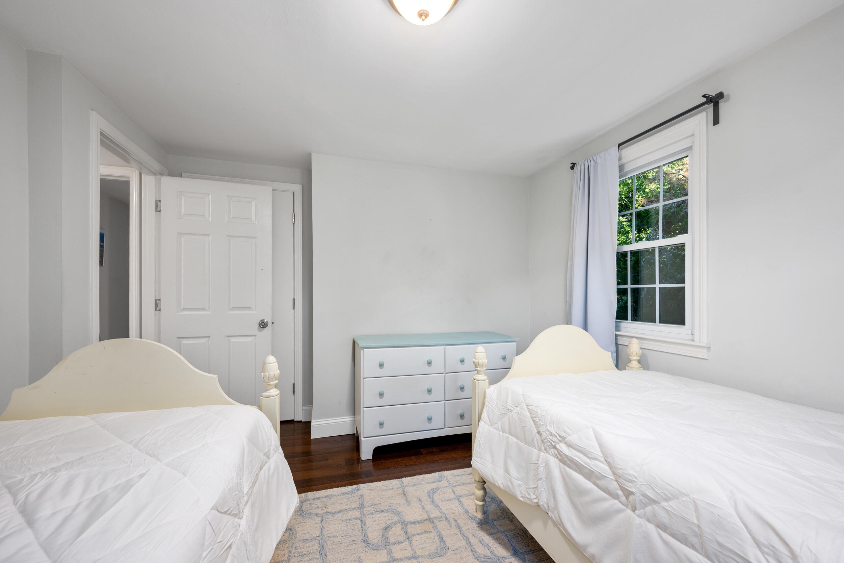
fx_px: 328
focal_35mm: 14
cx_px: 422
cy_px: 282
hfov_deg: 104.3
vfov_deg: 81.2
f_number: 8
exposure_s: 1/4
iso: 320
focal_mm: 14
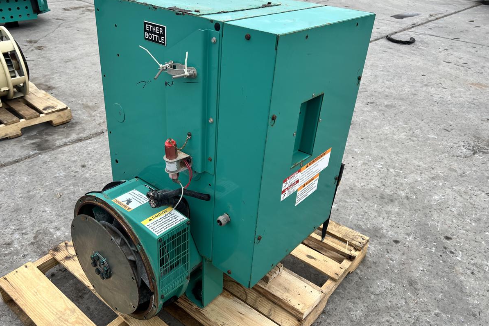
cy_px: 162
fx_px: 394
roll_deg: +2.5
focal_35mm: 29
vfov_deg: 45.0
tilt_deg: -31.2
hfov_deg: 63.6
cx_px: 227
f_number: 1.5
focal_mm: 5.7
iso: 50
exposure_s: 1/873
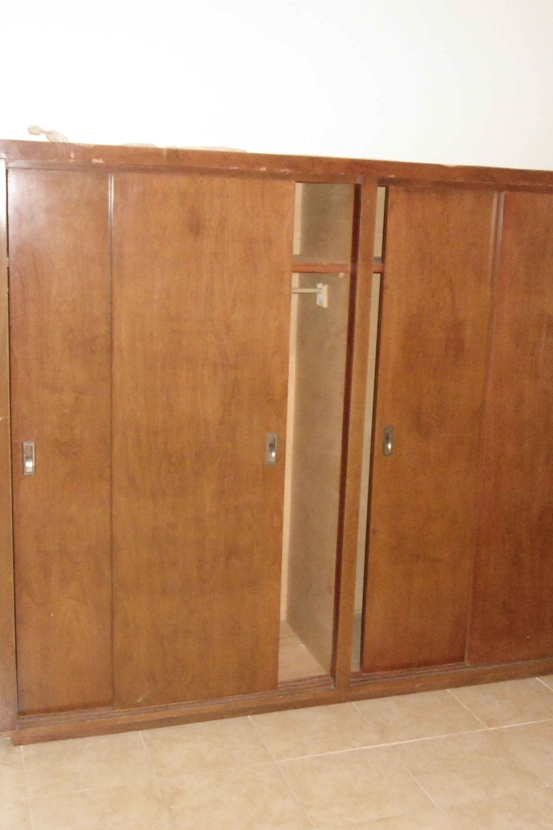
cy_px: 409
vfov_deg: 44.5
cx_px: 338
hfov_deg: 30.4
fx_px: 1014
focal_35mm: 44
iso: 800
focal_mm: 5.6
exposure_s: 1/40
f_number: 3
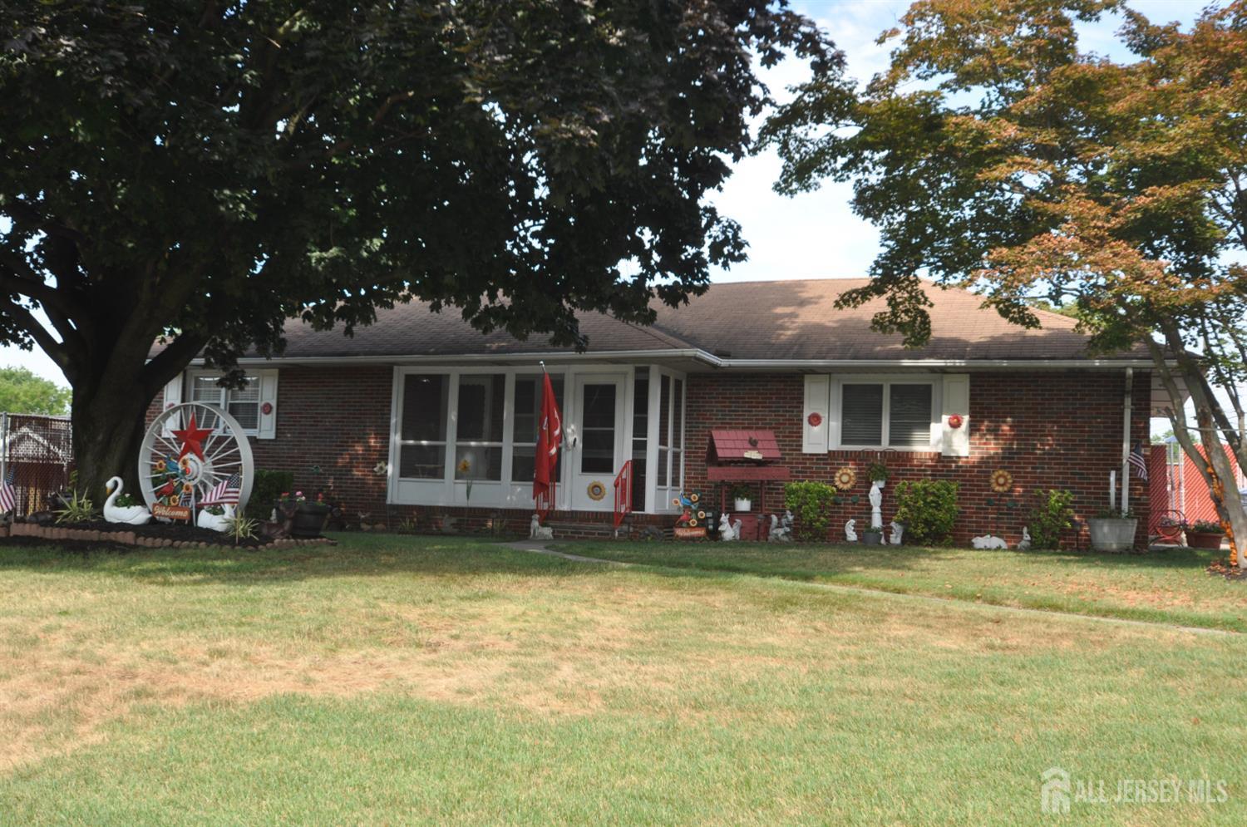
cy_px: 414
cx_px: 624
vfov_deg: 36.8
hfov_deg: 53.2
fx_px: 1245
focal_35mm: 36
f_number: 6.7
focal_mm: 24
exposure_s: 1/200
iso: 200
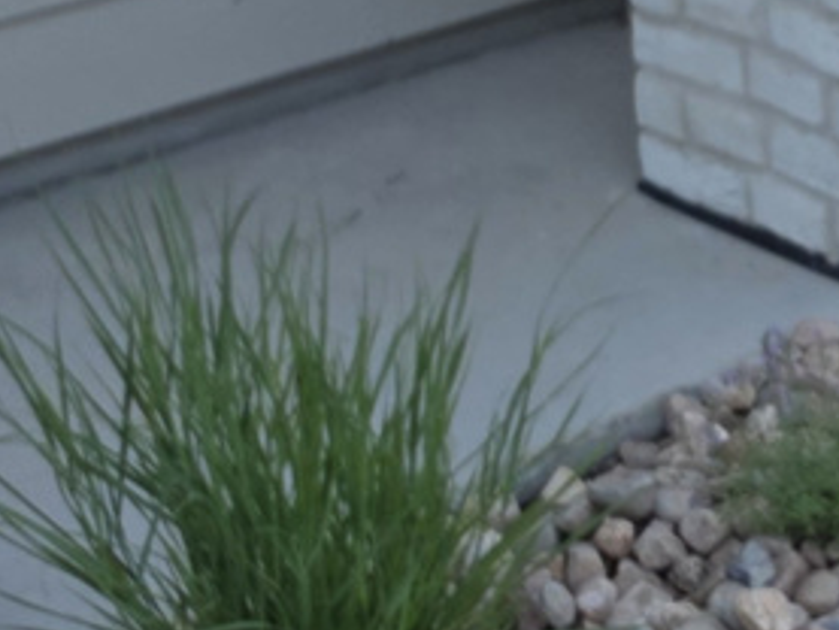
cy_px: 273
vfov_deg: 15.4
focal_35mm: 96
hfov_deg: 18.7
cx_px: 1151
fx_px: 2328
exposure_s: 1/724
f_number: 1.9
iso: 40
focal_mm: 2.2
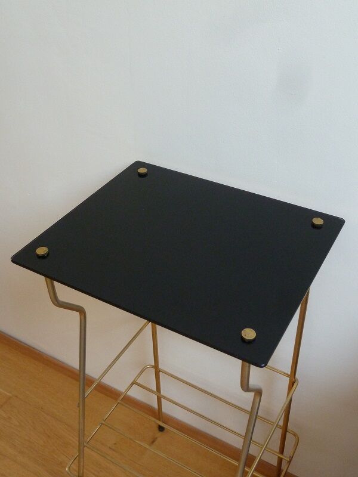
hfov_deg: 38.7
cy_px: 238
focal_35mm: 37
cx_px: 179
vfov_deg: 50.1
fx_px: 510
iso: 400
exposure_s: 1/30
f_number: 3.6
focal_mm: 6.1
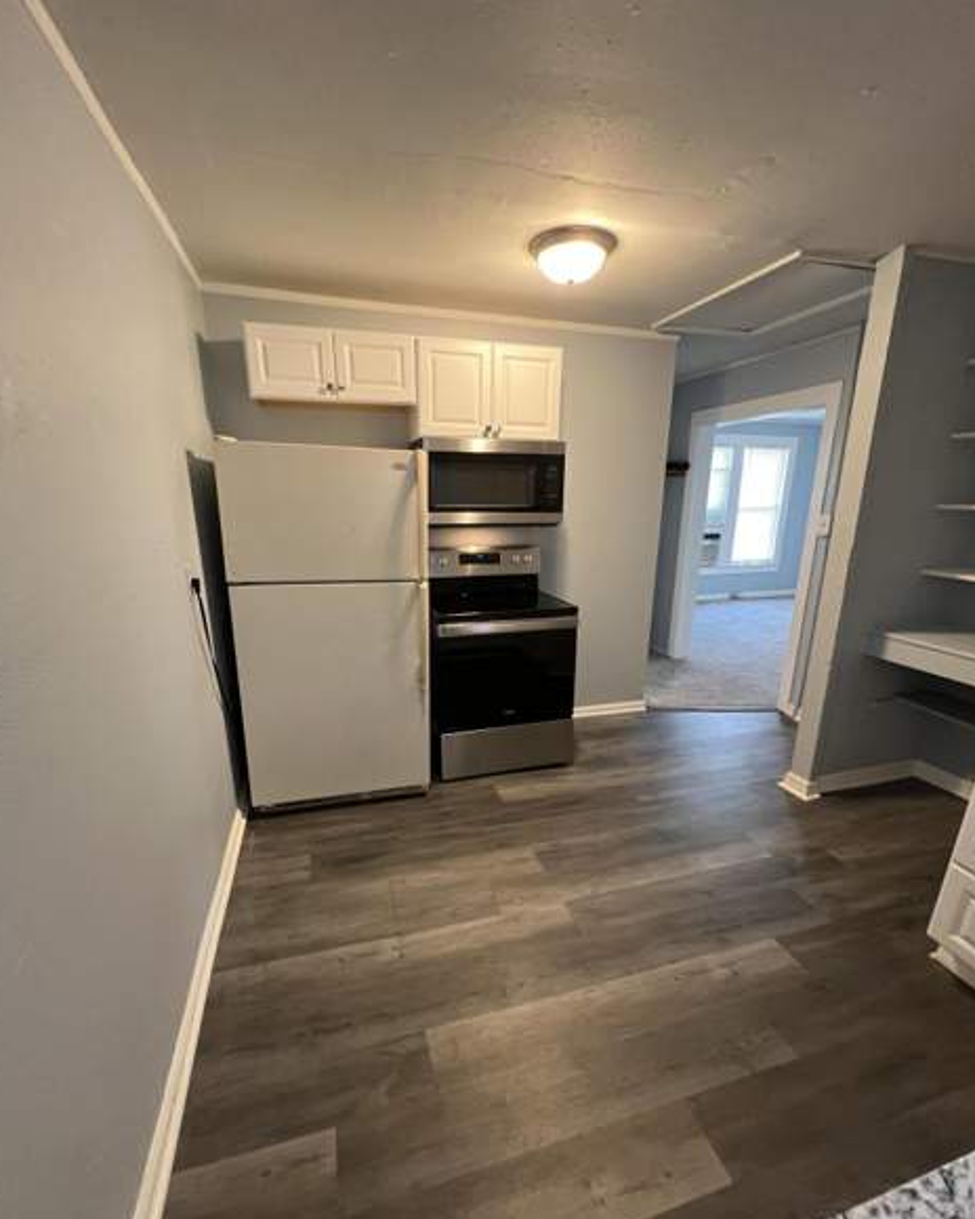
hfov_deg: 88.0
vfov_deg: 100.5
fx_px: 505
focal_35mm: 14
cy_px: 656
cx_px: 490
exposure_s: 1/60
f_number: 1.8
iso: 400
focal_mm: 1.57
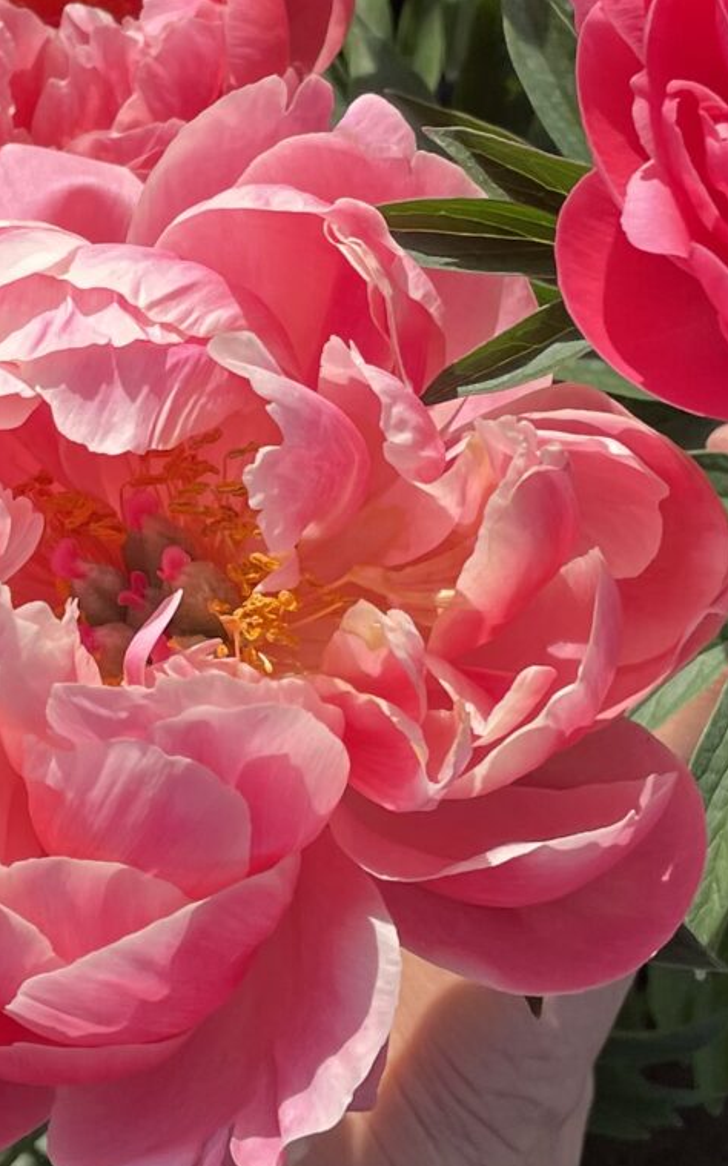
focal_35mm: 93
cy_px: 415
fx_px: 2954
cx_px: 316
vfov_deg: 22.3
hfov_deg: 14.0
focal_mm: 4.2
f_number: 1.6
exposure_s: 1/1689
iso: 32
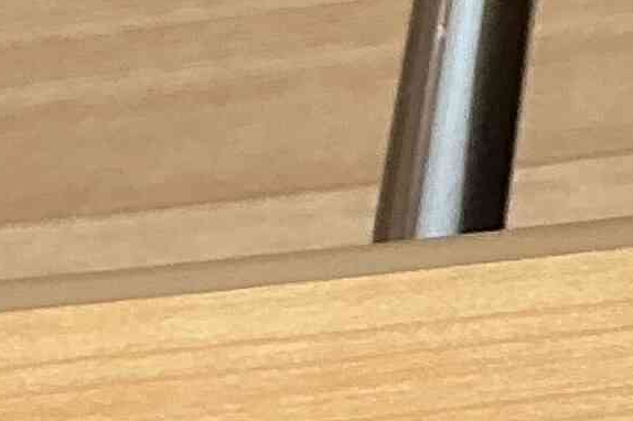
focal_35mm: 212
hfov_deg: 8.6
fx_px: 3725
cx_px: 1664
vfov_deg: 6.0
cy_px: -893
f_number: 1.8
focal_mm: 3
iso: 40
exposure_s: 1/60
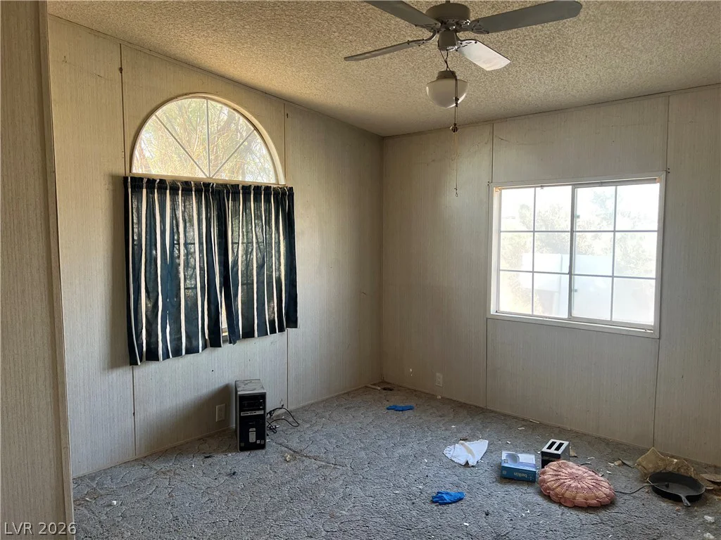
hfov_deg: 67.3
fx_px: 542
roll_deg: +0.5
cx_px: 360
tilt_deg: -4.2
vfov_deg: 53.1
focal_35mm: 26
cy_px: 270
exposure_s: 1/121
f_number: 1.5
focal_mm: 5.7
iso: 100
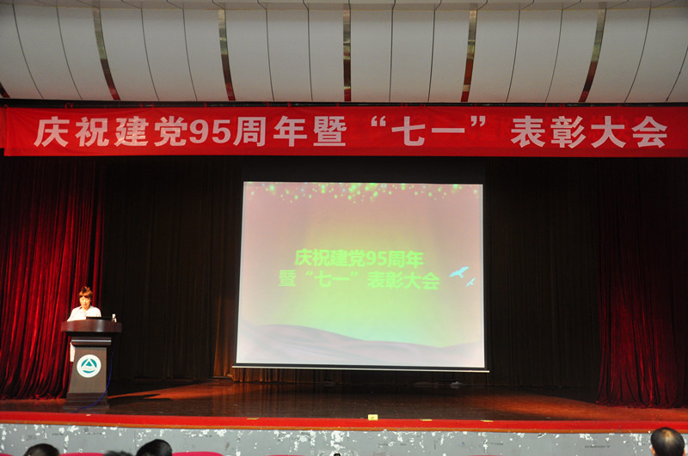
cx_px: 344
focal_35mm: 39
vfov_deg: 34.1
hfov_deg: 49.6
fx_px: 744
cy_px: 228
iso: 800
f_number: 4
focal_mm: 26
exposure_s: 1/15
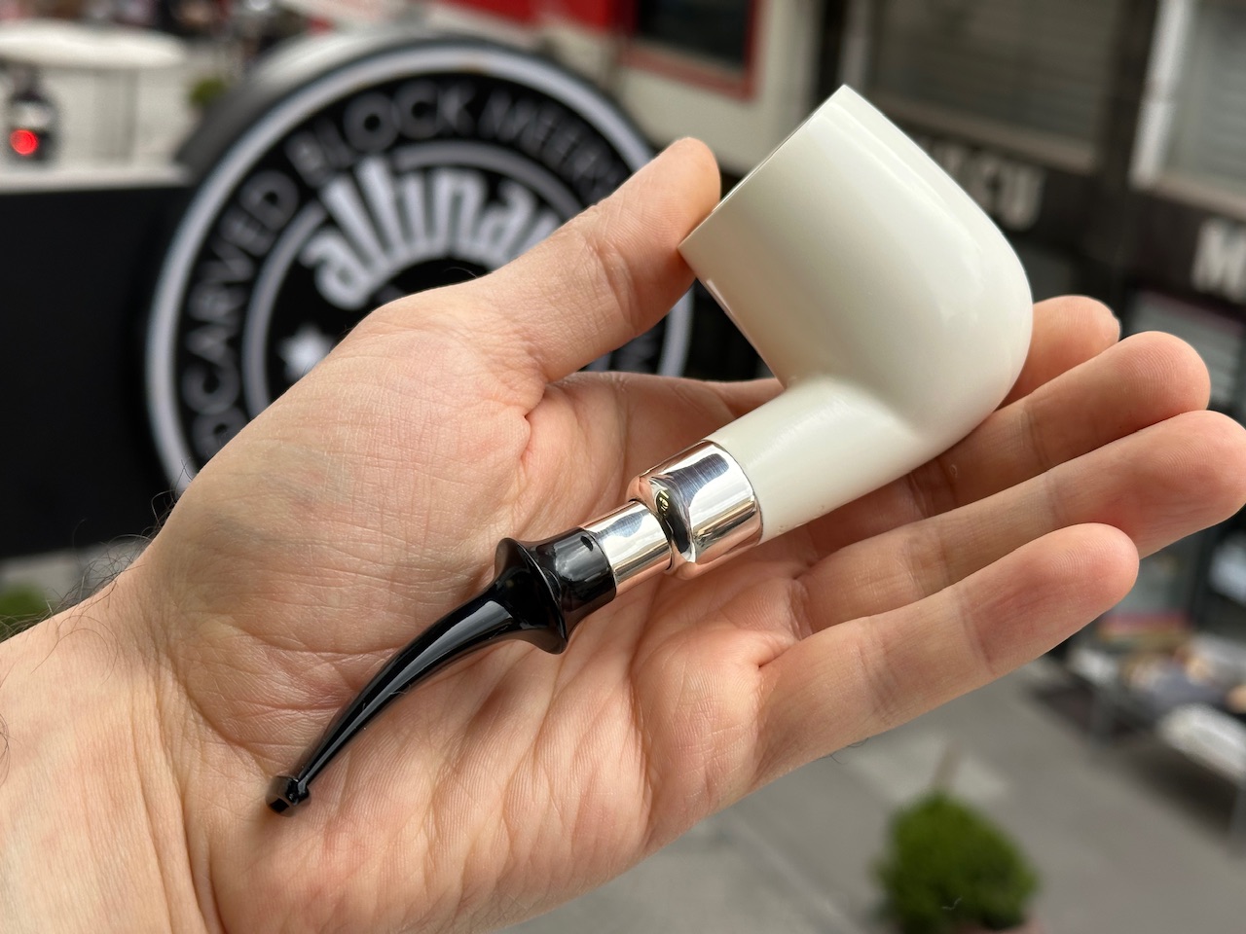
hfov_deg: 39.7
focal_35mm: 48
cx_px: 623
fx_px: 1728
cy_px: 467
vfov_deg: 30.3
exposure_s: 1/816
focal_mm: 6.86
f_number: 1.78
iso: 64
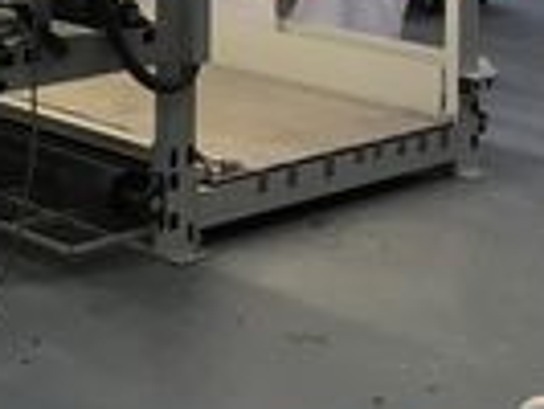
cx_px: 49
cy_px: -276
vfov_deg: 12.6
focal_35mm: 109
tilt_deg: -3.7
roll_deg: +0.3
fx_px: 1715
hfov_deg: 17.7
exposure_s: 1/33
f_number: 2.2
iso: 64
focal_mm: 4.15
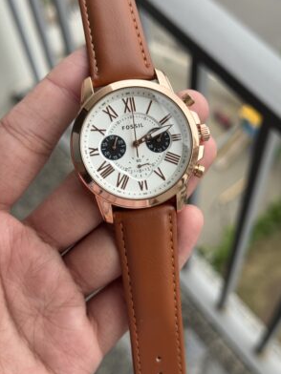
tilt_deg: -60.8
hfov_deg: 29.7
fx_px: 530
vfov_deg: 38.9
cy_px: 187
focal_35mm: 49
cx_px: 141
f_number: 1.78
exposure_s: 1/414
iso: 64
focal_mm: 6.76
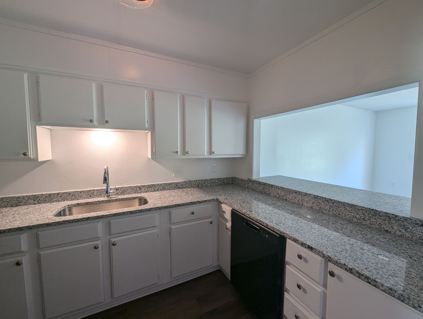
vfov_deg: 90.1
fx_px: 159
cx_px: 212
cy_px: 160
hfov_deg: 106.1
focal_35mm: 13
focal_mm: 1.95
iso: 54
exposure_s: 1/24
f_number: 2.2
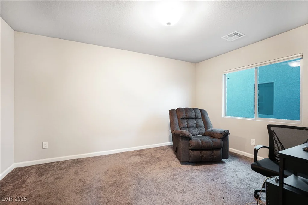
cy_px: 102
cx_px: 154
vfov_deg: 77.3
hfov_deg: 100.4
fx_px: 128
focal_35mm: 15
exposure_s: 1.3
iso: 400
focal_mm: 10
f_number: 8
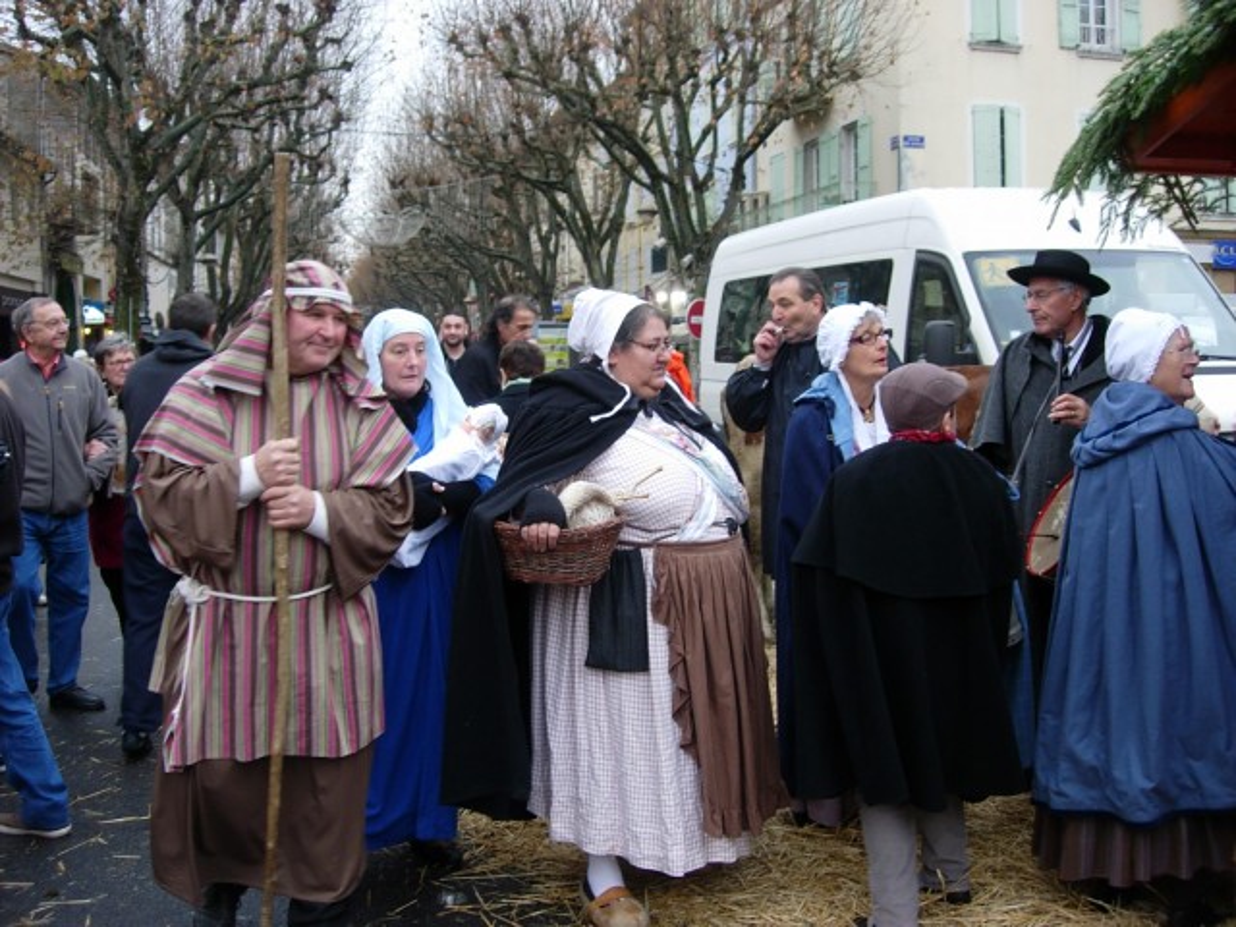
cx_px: 618
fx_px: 1357
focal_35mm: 38
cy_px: 464
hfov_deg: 49.0
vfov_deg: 37.7
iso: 64
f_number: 2.8
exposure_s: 1/67.8
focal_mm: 7.8
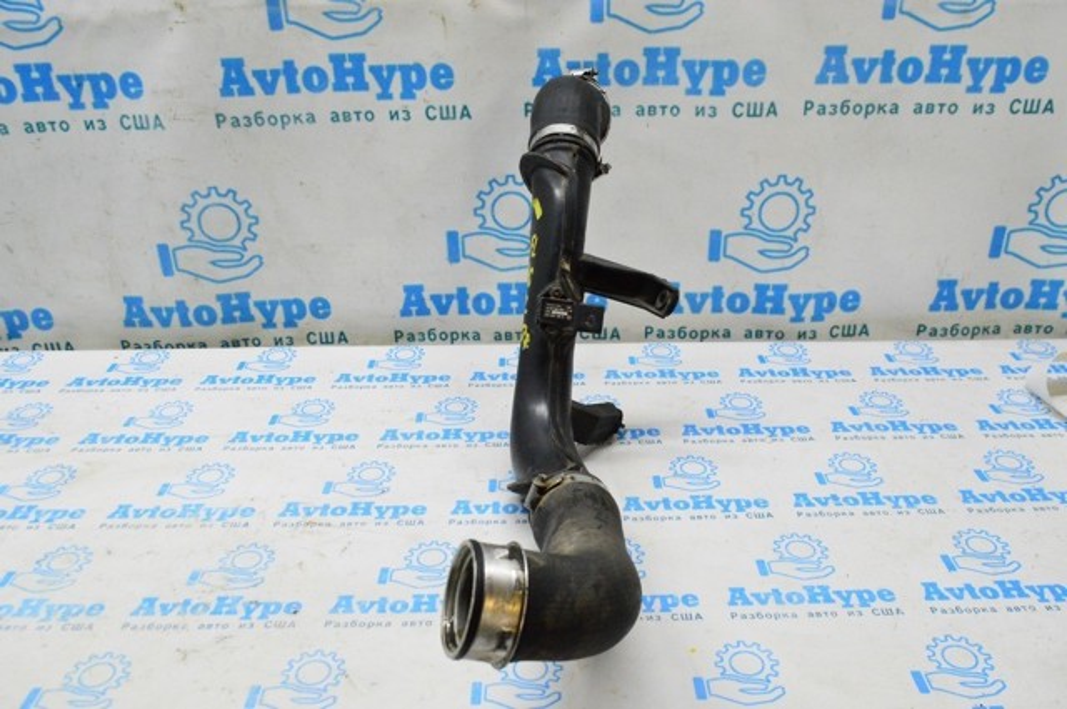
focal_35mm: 32
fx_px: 932
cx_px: 534
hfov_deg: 59.6
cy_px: 354
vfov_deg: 41.6
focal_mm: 21
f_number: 8
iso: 6400
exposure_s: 1/250
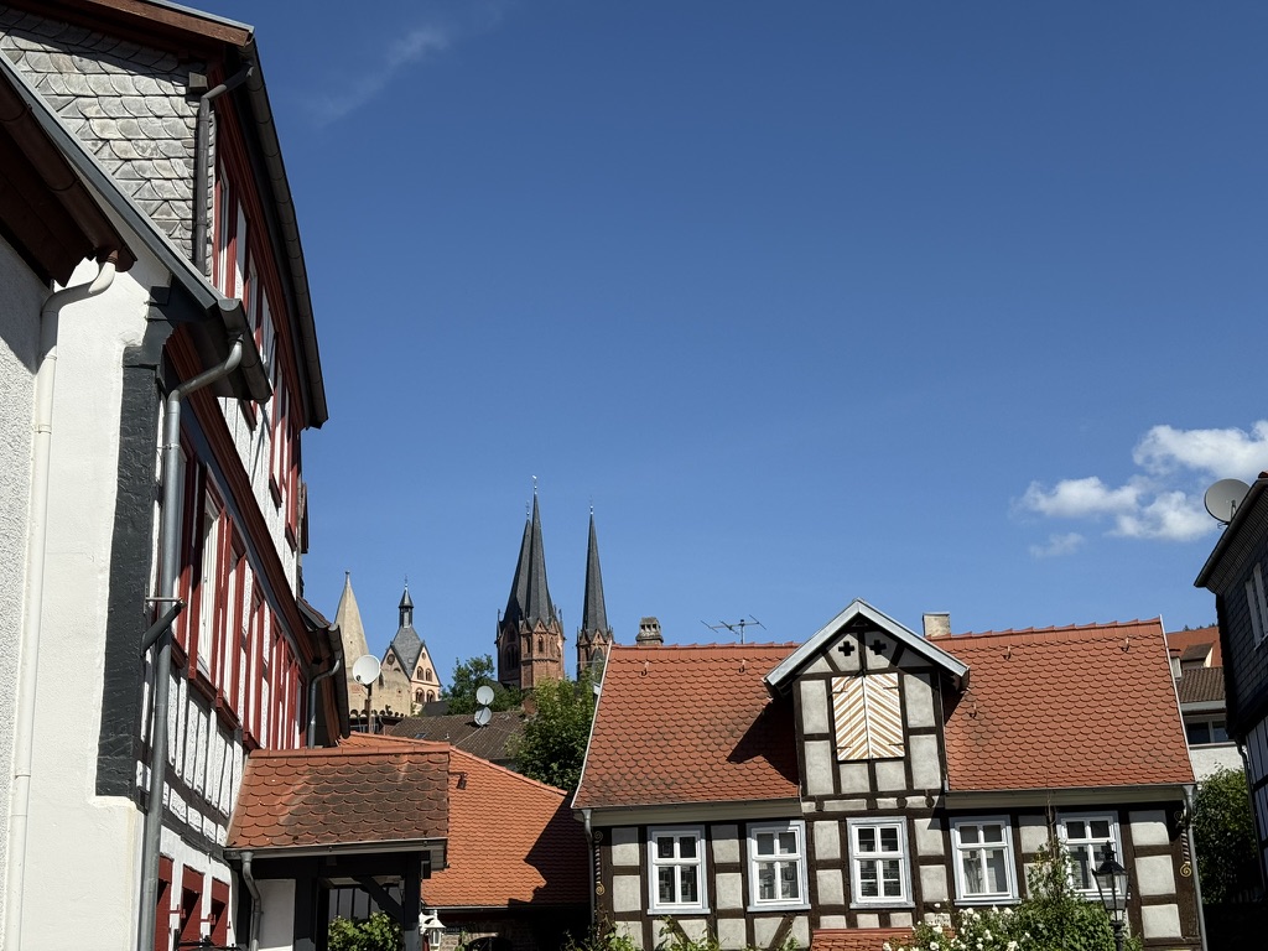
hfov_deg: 39.7
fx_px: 1758
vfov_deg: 30.3
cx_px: 634
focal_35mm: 48
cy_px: 476
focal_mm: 6.76
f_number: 1.78
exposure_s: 1/6024
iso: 64
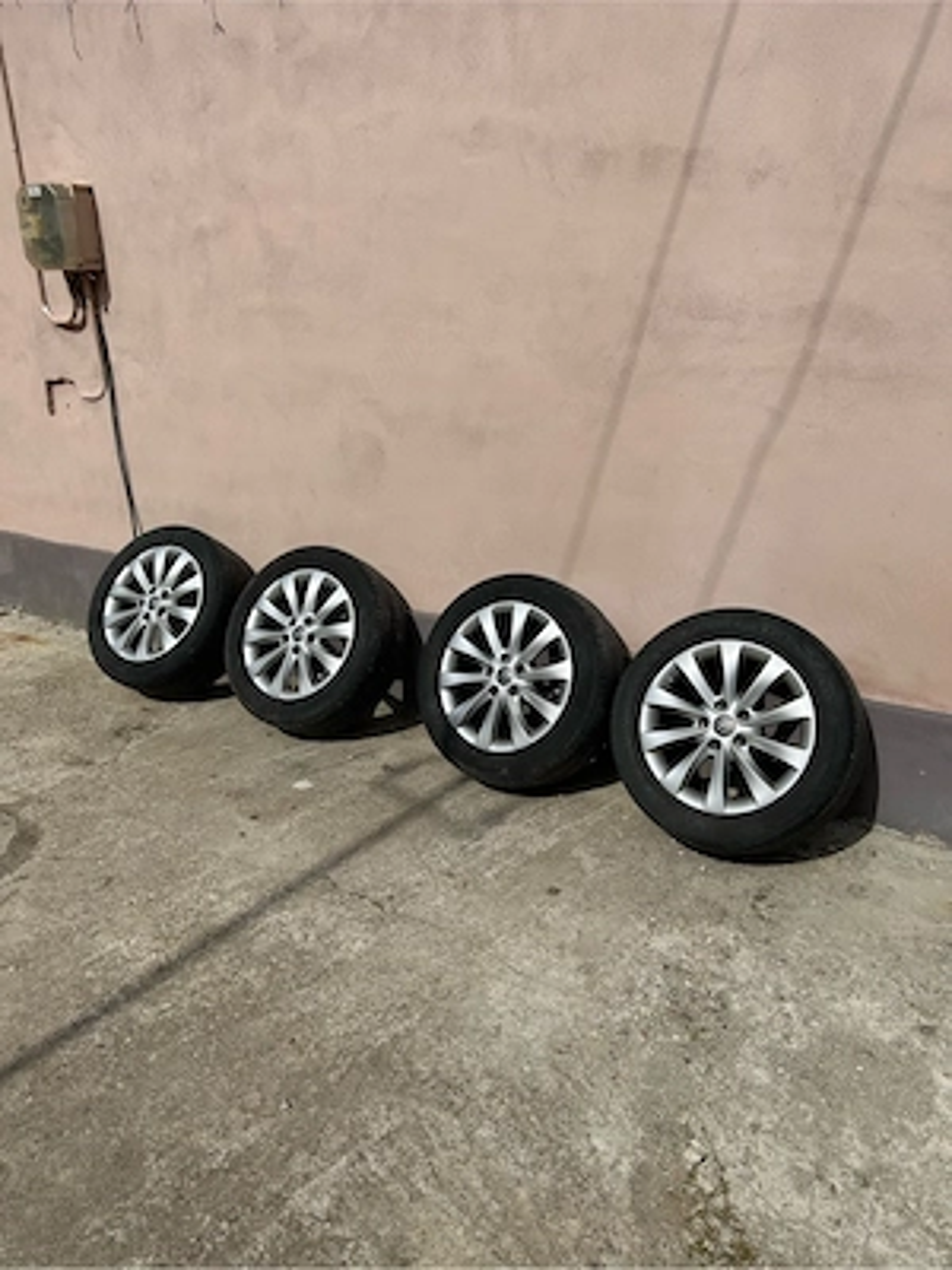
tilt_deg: -24.0
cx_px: 476
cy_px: 635
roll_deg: +0.5
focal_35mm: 26
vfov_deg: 67.3
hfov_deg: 53.1
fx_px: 953
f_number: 1.5
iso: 50
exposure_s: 1/9434
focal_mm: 5.7
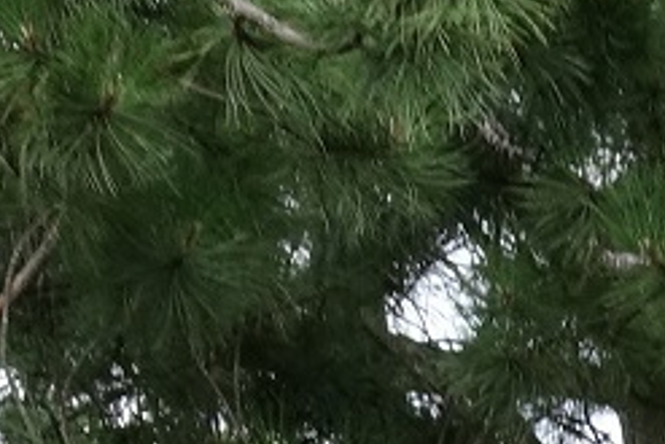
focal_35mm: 175
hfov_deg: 10.5
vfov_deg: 6.8
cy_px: 1491
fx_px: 3234
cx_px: 1438
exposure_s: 1/250
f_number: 5
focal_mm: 8.8
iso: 400
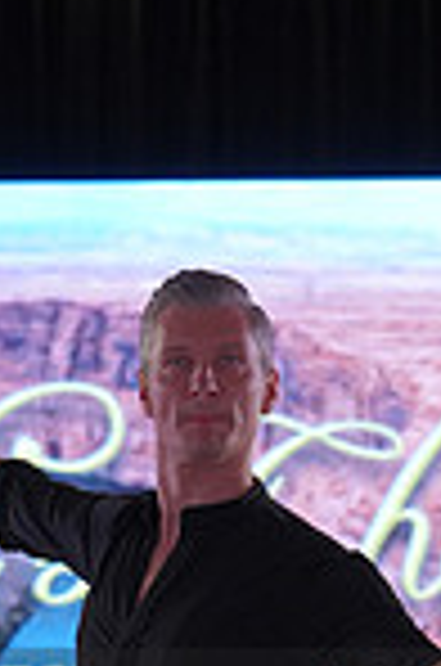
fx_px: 5298
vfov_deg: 7.1
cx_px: 569
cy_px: 801
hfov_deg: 4.7
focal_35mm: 287
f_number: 4
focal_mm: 73
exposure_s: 1/400
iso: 800
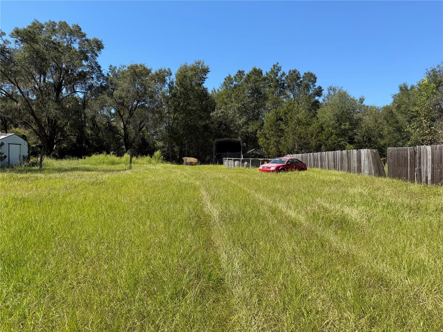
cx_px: 222
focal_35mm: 24
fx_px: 307
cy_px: 166
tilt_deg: -1.3
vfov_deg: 56.8
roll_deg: -1.0
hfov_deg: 71.6
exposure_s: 1/2611
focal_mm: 6.76
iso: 80
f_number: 1.78
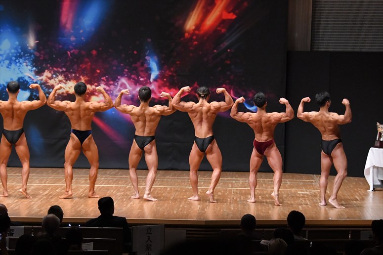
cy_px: 128
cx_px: 192
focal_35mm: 147
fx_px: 1563
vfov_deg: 9.3
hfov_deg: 14.0
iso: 8000
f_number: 5.6
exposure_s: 1/400
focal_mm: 98
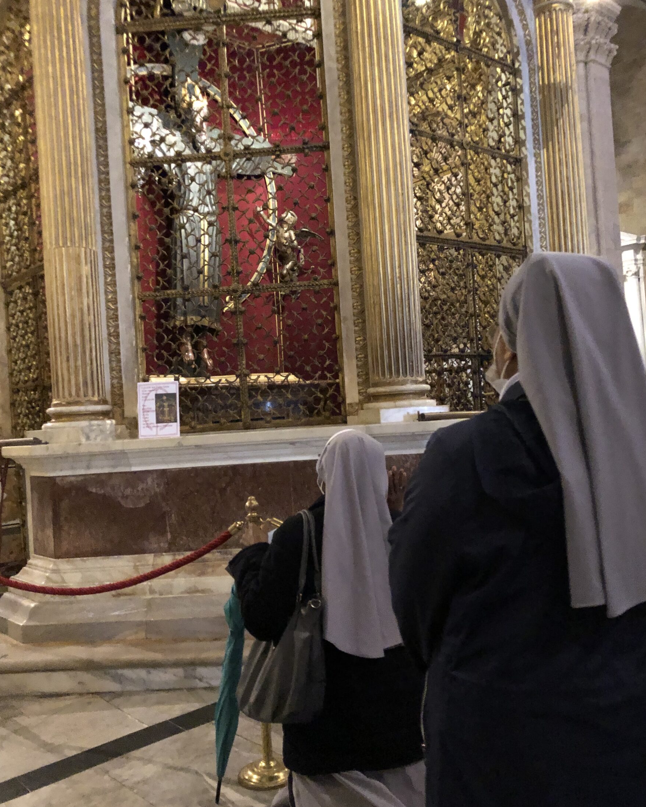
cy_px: 387
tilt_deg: +0.3
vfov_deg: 55.6
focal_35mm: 32
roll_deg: +2.9
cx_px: 330
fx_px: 765
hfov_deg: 45.8
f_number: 1.8
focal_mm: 3.99
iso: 200
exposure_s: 1/4
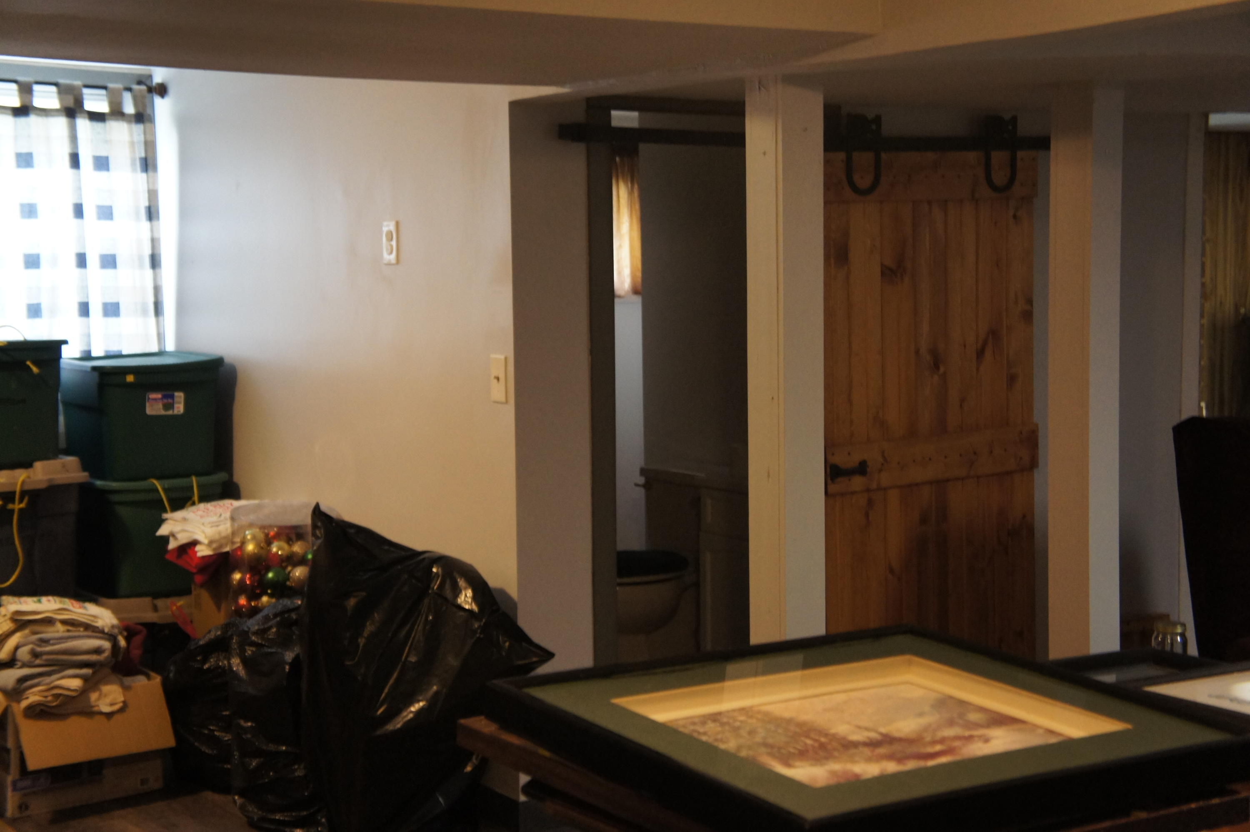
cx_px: 625
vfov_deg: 25.0
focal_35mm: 54
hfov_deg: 36.9
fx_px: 1874
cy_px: 416
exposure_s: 1/30
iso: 1600
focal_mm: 36
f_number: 4.5
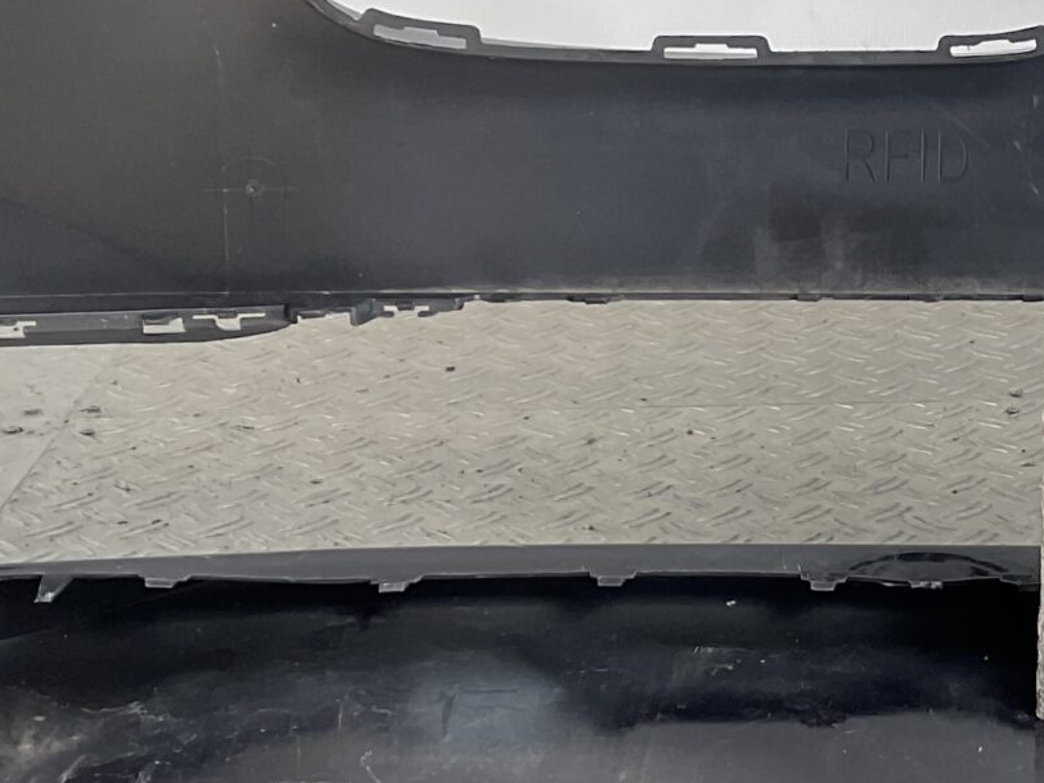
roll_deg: -2.2
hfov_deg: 20.2
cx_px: 1041
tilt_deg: -17.0
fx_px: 2834
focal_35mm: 94
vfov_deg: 15.7
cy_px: 225
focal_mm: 3
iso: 16
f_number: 1.8
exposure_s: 1/257
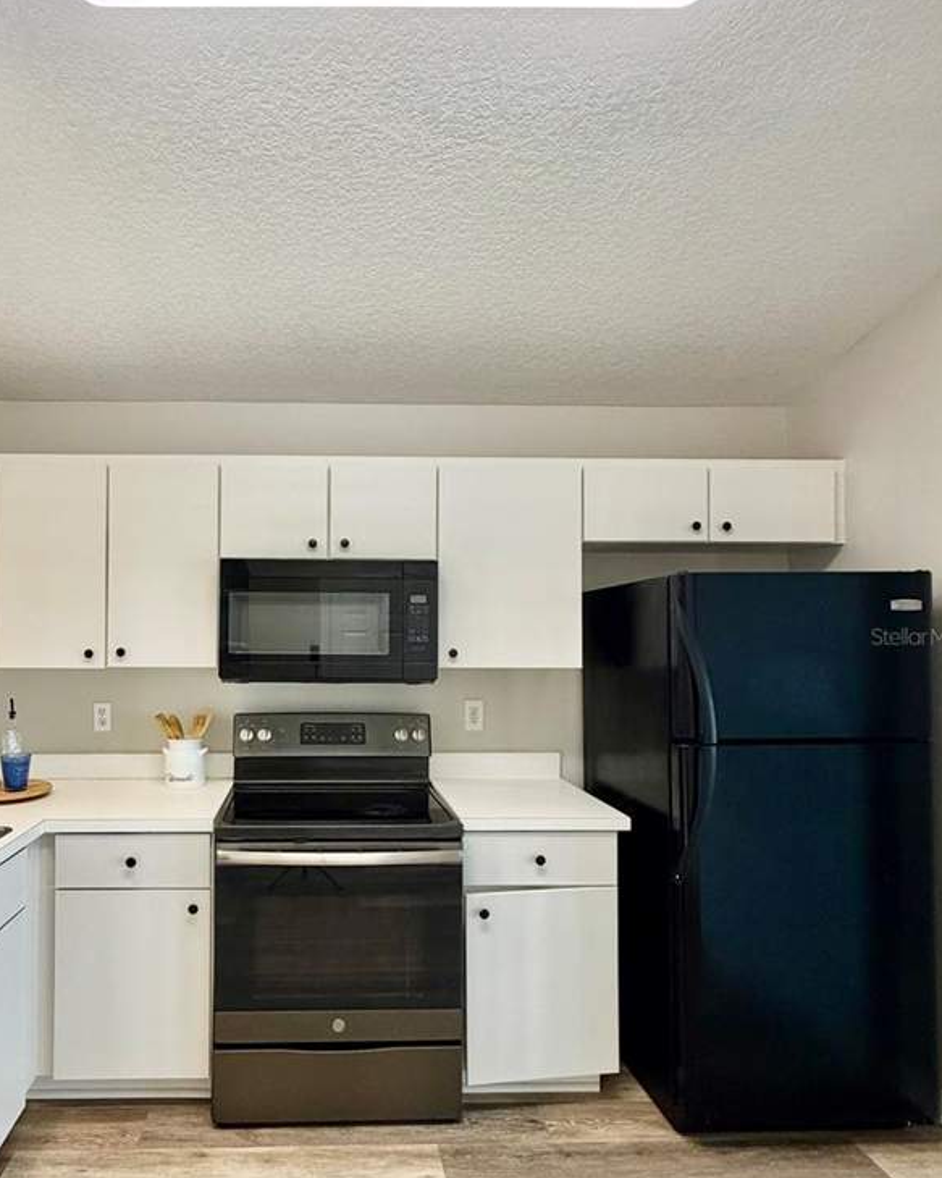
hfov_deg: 66.5
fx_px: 697
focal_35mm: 20
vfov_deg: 80.2
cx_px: 326
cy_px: 635
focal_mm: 2.22
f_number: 2.2
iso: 200
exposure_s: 1/120
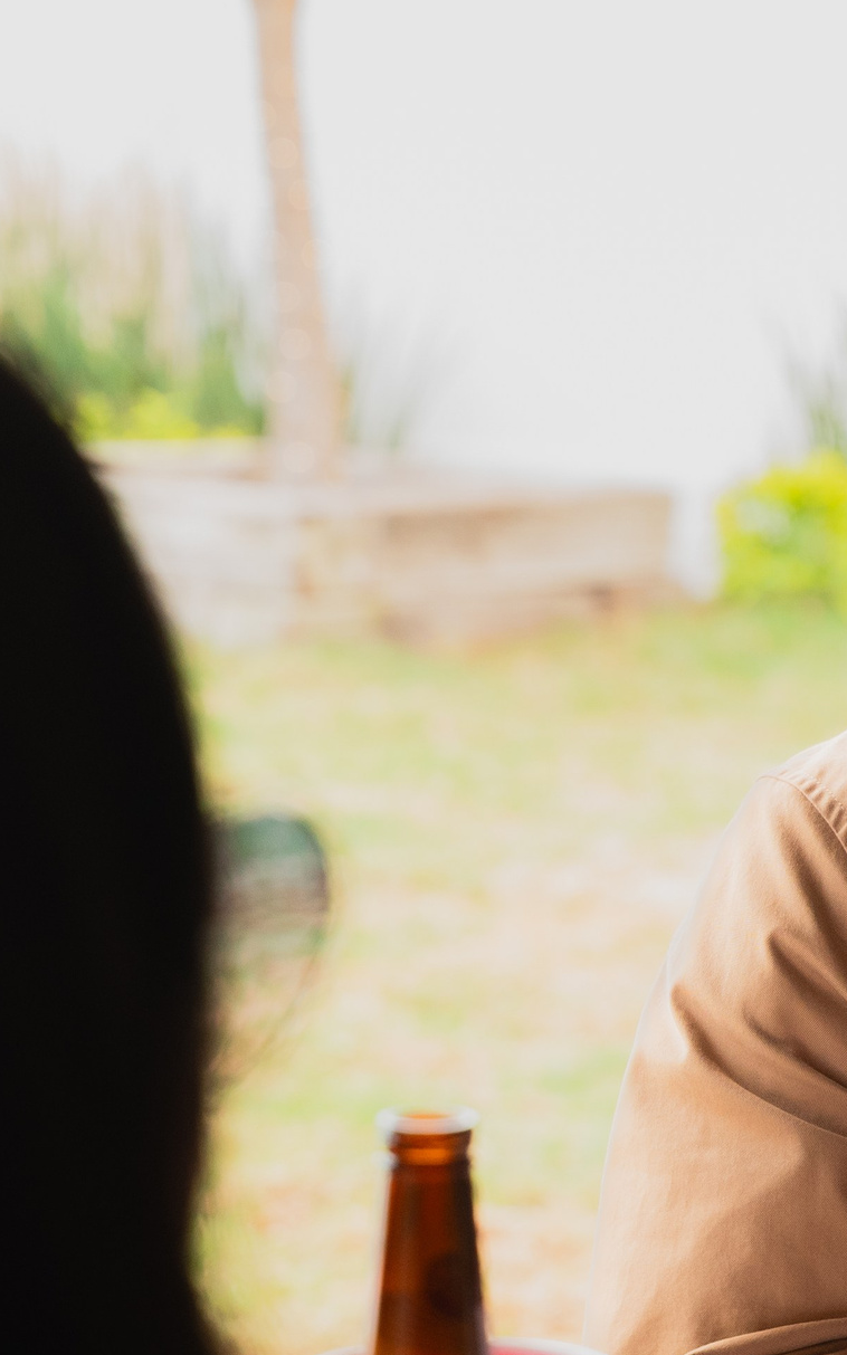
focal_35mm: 188
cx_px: 1289
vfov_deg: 11.1
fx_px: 6944
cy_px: 630
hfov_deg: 6.9
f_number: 4.5
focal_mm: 75
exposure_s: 1/160
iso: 1000
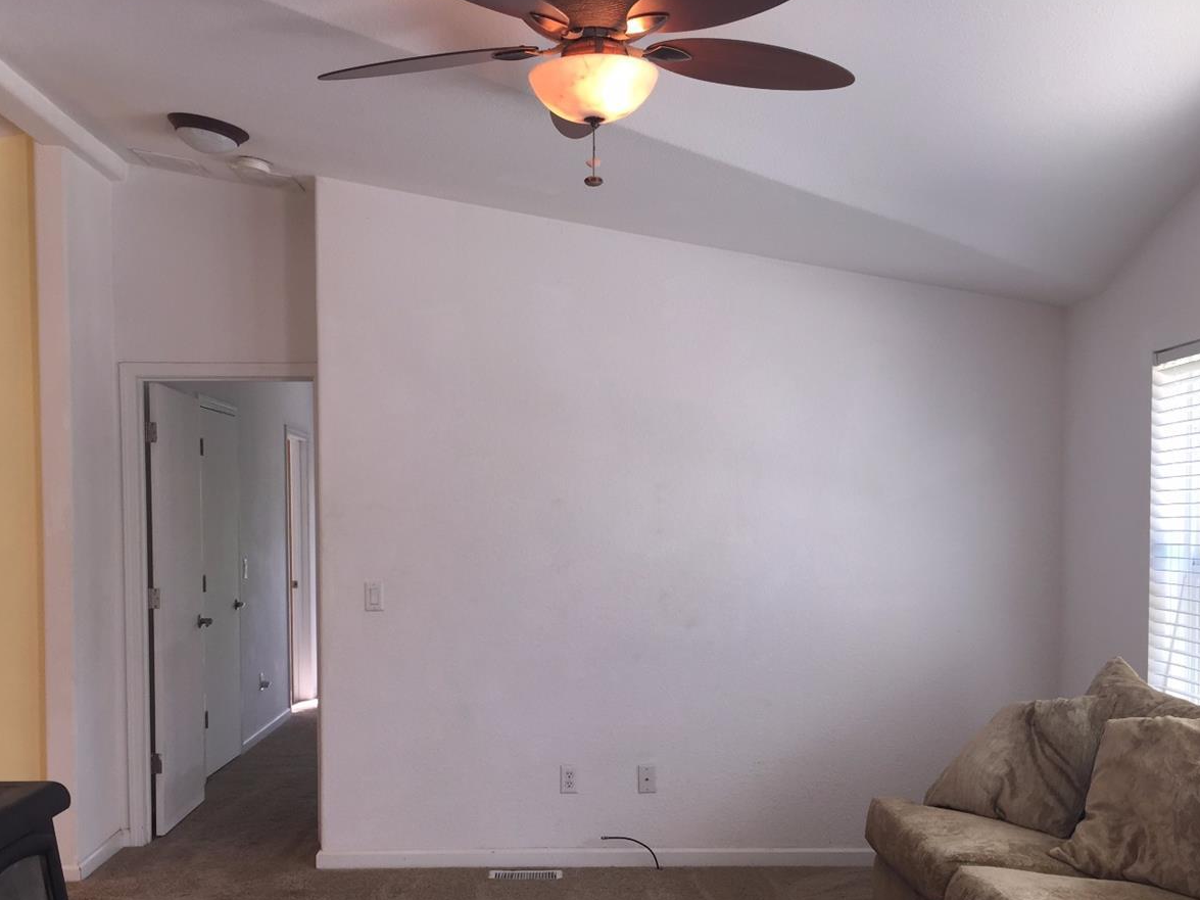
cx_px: 566
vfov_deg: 38.4
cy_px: 563
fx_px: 1283
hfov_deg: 50.1
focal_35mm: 37
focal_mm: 4.15
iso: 32
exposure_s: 1/41
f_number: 2.2
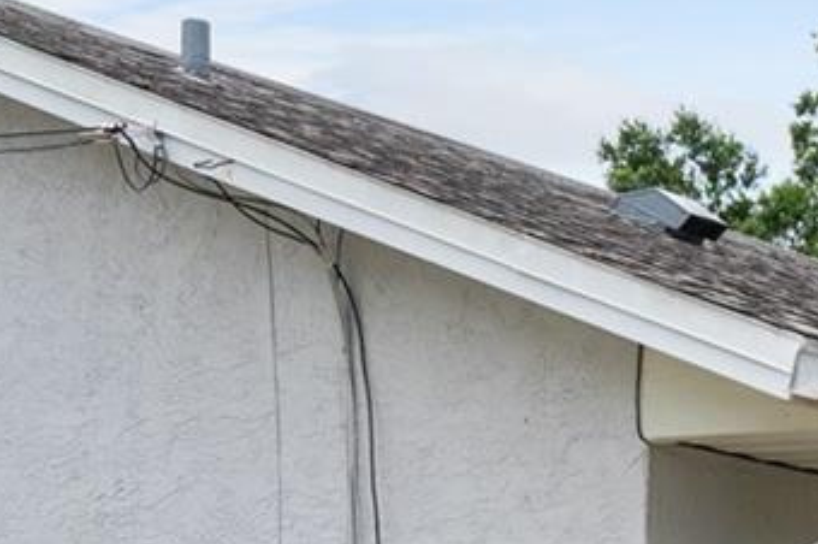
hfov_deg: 17.7
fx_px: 2565
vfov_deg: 11.6
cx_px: 832
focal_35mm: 113
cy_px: 835
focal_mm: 16
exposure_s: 1/500
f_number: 8
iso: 400
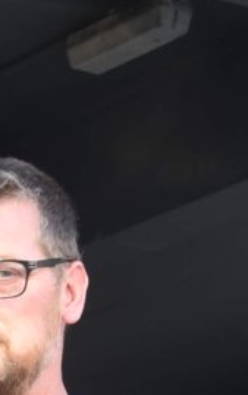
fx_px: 3003
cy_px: 746
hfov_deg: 4.6
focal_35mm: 278
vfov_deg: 7.3
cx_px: -403
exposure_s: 1/100
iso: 500
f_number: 5
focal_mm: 24
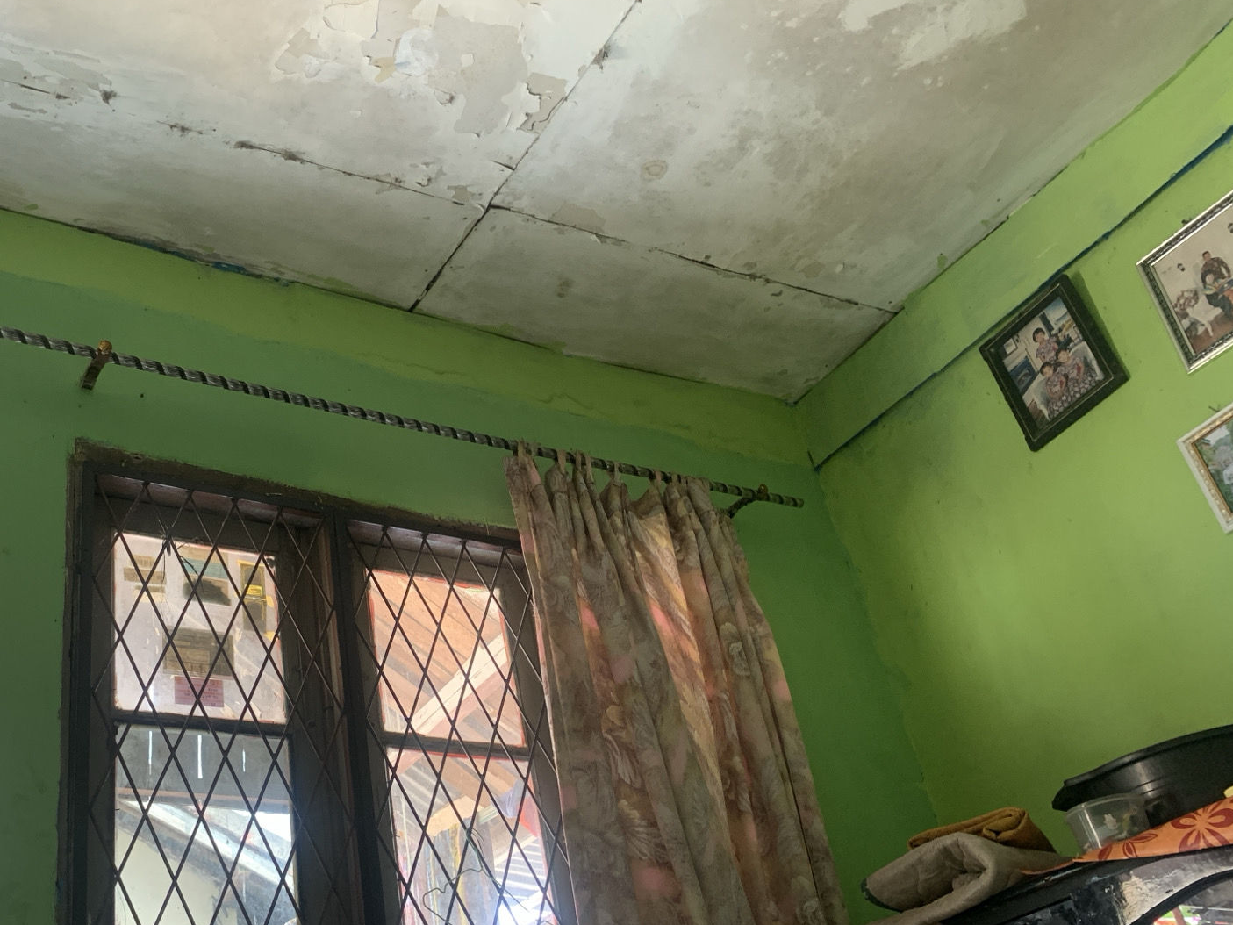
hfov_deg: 49.1
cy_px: 589
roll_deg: +5.8
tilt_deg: +30.6
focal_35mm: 37
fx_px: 1318
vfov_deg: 38.4
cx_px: 386
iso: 125
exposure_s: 1/60
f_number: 1.8
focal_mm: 4.25
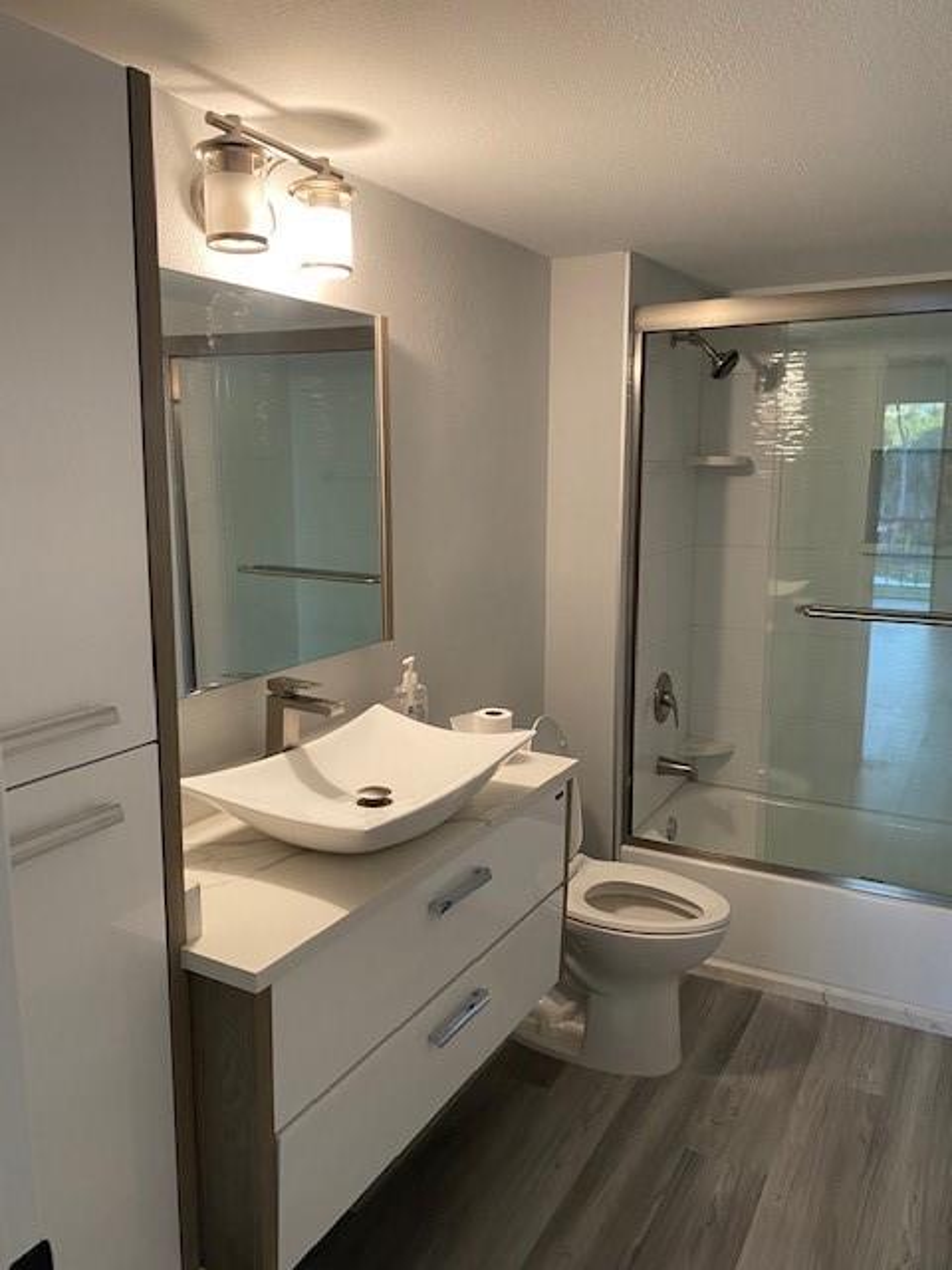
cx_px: 476
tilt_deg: -9.2
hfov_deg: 53.1
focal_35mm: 26
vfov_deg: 67.3
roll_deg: -0.1
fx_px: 953
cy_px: 635
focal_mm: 4.25
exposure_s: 1/60
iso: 200
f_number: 1.8
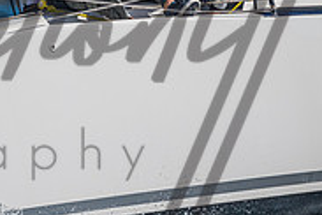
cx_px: 67
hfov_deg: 1.6
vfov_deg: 1.1
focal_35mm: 1268
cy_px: 22
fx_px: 11341
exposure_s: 1/6400
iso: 400
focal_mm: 400
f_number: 5.6
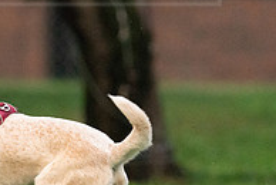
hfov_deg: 1.6
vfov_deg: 1.1
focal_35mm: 1251
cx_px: -13
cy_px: -16
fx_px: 9605
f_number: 6.3
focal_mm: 419
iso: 6400
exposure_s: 1/2000
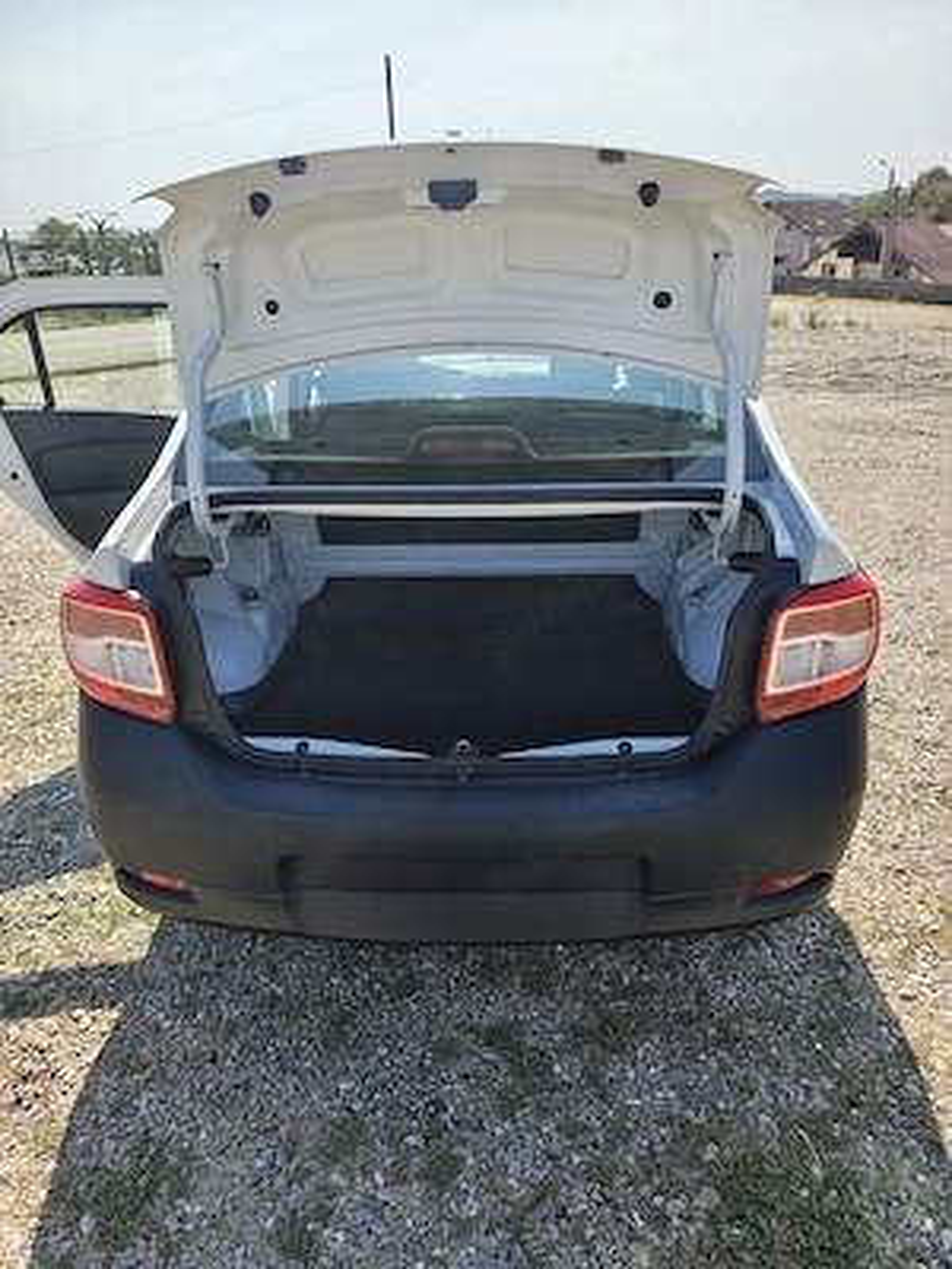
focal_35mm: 23
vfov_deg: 73.9
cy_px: 634
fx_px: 843
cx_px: 476
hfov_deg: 58.9
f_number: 1.6
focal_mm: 6.57
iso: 100
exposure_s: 1/612
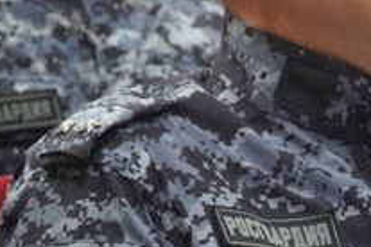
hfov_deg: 4.1
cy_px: 88
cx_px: 415
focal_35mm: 506
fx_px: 5212
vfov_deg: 2.7
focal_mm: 93
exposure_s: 1/40
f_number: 5.6
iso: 6400
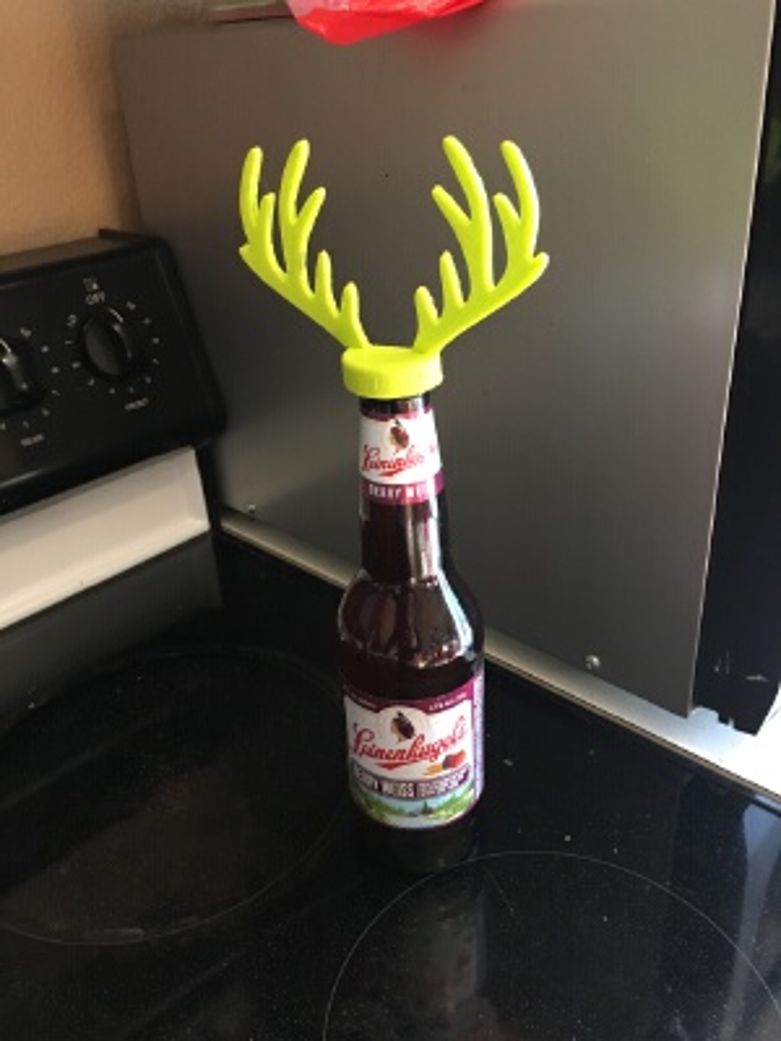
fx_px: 872
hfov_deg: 48.2
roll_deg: +5.8
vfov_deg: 61.7
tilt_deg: -27.4
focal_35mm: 29
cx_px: 390
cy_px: 520
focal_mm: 4.15
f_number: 2.2
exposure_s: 1/30
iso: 200
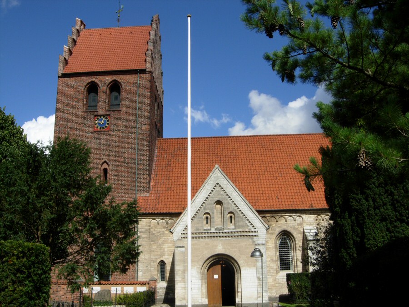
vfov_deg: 39.7
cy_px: 154
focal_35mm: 36
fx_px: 425
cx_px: 204
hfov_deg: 51.4
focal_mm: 7.5
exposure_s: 1/373
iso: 50
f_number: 6.8
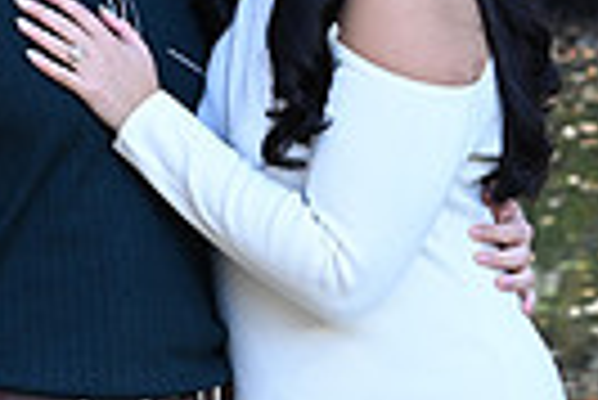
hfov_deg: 5.5
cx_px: -31
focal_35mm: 370
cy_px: 88
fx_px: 6153
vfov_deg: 3.7
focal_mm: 85
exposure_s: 1/160
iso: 320
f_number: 7.1
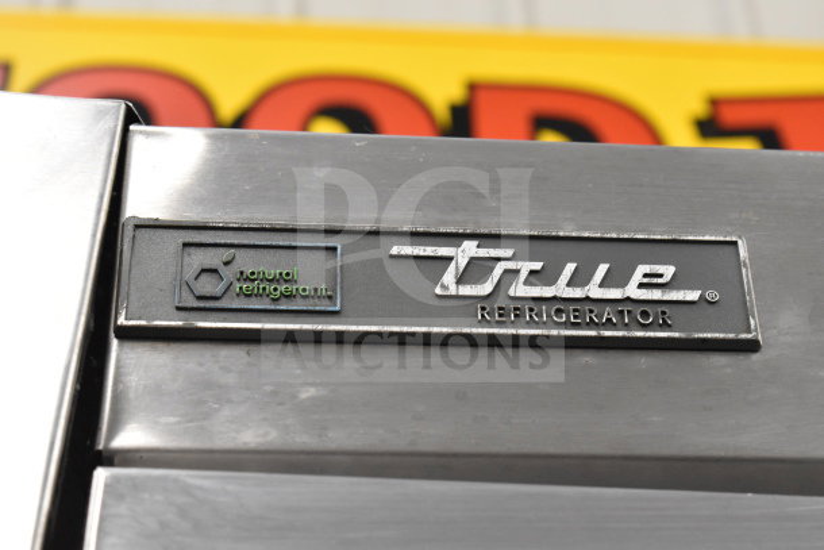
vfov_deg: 16.6
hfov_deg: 24.6
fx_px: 1889
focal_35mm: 82
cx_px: 412
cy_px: 275
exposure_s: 1/100
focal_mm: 55
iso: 3200
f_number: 5.6
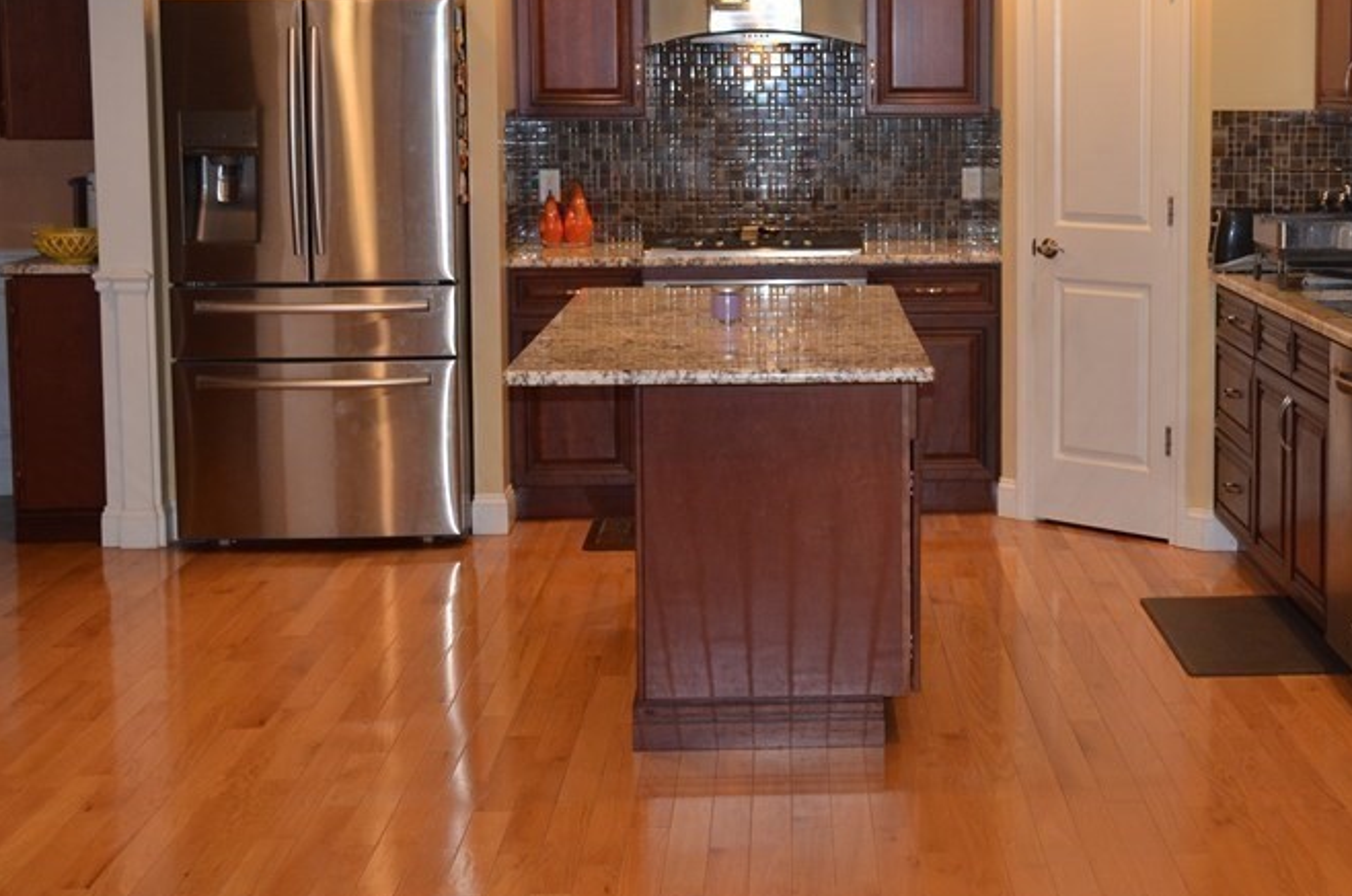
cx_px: 916
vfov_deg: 23.9
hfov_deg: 35.3
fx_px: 2099
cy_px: 275
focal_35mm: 56
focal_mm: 24
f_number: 5
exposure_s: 1/60
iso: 800
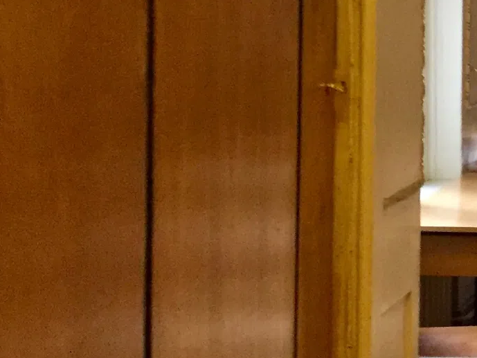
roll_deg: +0.7
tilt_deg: +0.6
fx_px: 1392
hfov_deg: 16.6
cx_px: 822
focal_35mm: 101
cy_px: 78
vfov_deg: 14.6
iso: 250
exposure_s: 1/25
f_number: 2.2
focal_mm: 4.15
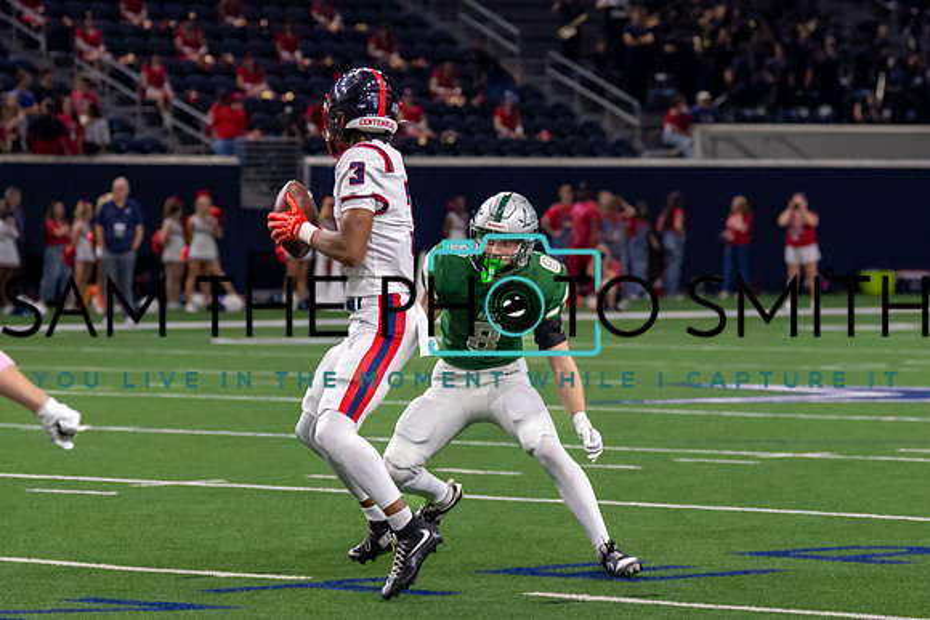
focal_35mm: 214
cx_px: 520
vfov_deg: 6.4
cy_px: 294
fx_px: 5540
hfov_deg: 9.6
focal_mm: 98
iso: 2000
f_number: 2.8
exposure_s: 1/1000
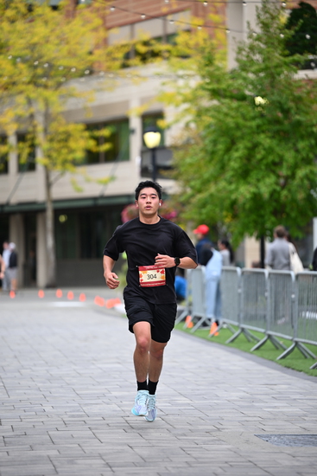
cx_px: 158
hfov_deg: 9.2
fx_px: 1980
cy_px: 238
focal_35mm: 150
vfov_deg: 13.7
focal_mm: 150
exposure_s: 1/2000
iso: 640
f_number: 2.8
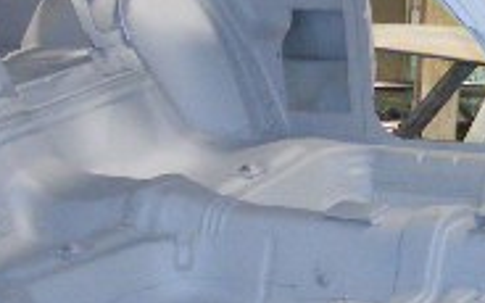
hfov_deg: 16.2
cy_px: 145
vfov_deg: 10.2
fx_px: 1705
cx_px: 221
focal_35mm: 129
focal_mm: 5.8
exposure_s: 1/60
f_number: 2.6
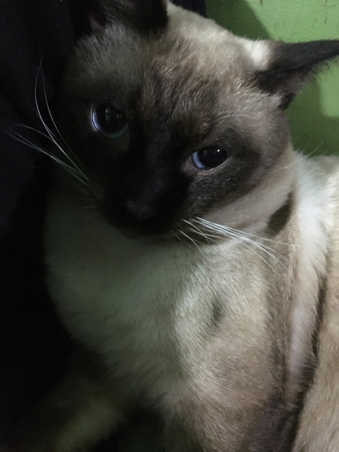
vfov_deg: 61.7
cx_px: 170
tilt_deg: -51.3
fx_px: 379
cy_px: 226
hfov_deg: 48.2
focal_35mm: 29
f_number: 2.2
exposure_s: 1/17
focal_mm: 4.15
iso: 800
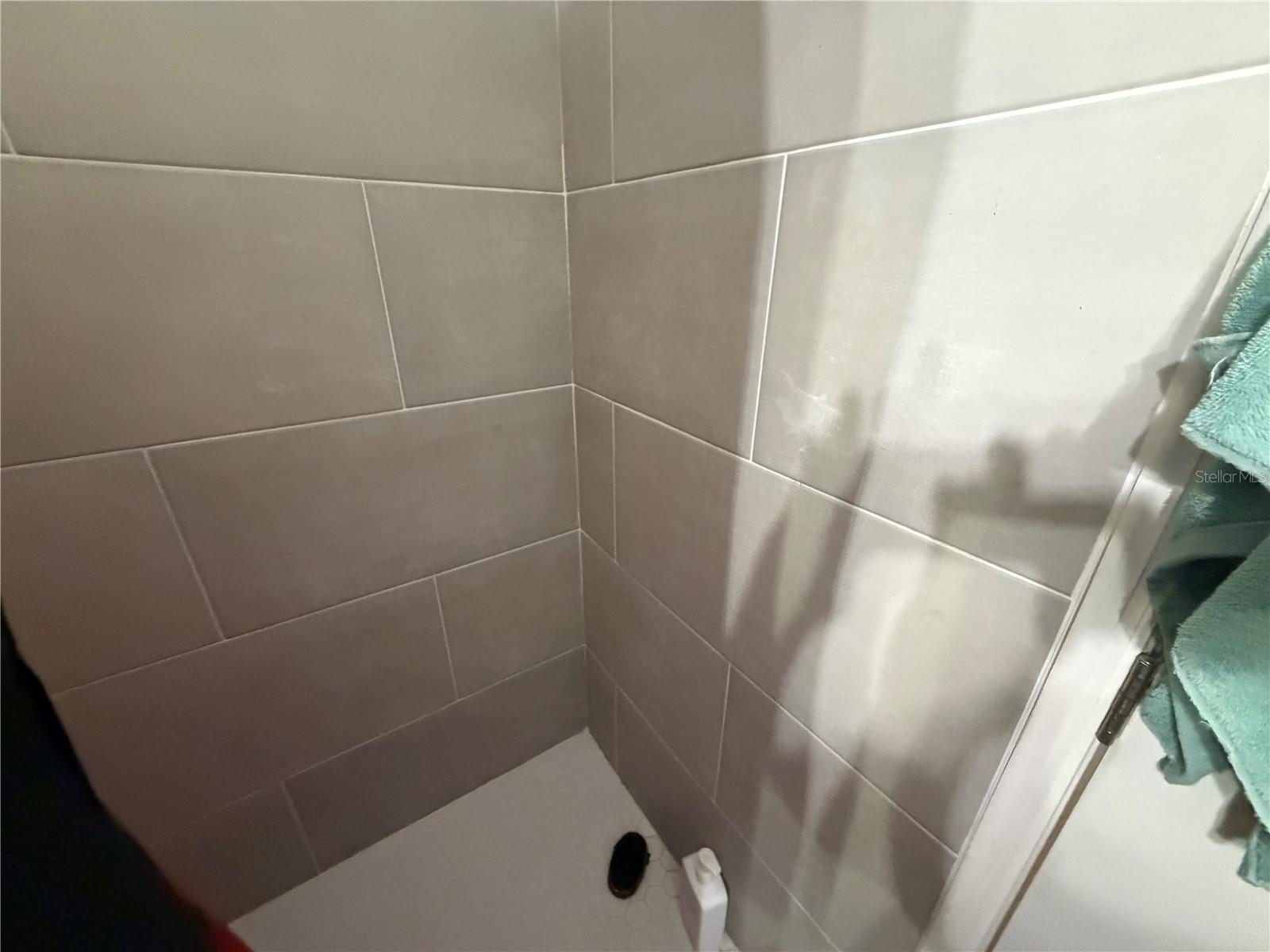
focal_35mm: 14
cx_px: 635
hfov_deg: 102.1
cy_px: 476
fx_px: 514
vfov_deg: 85.7
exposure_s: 1/60
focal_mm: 2.22
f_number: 2.2
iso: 1000
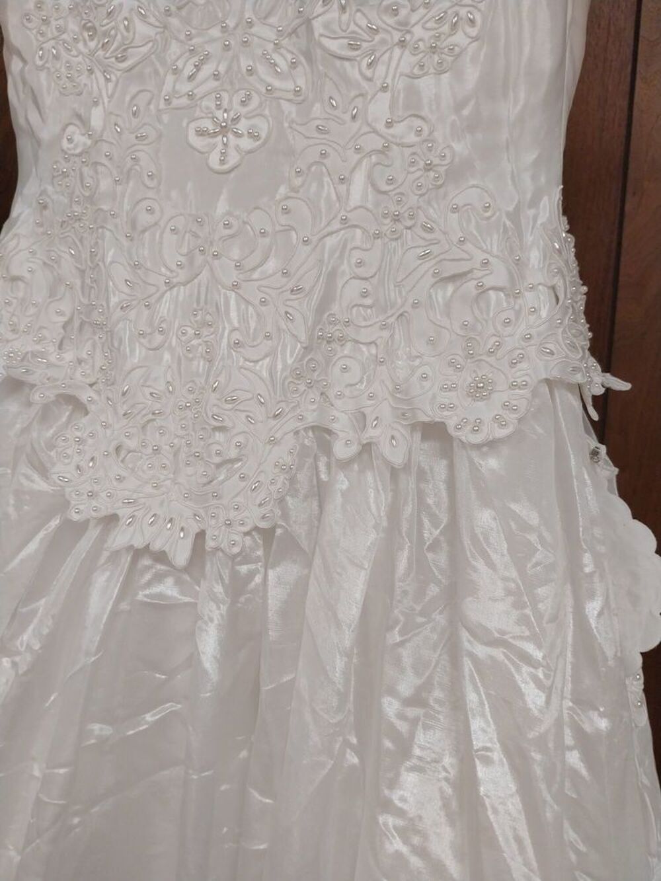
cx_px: 330
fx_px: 662
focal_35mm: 26
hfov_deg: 53.1
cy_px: 440
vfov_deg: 67.3
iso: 80
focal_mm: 4
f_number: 1.8
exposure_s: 1/50
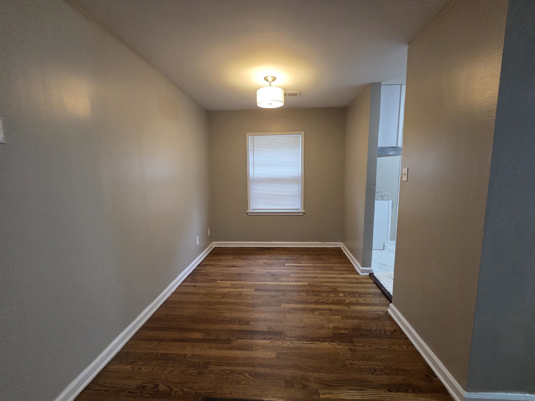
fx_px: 201
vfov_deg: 89.9
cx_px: 268
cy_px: 200
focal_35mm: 13
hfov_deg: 106.2
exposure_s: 1/60
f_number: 2.2
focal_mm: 2.2
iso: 640
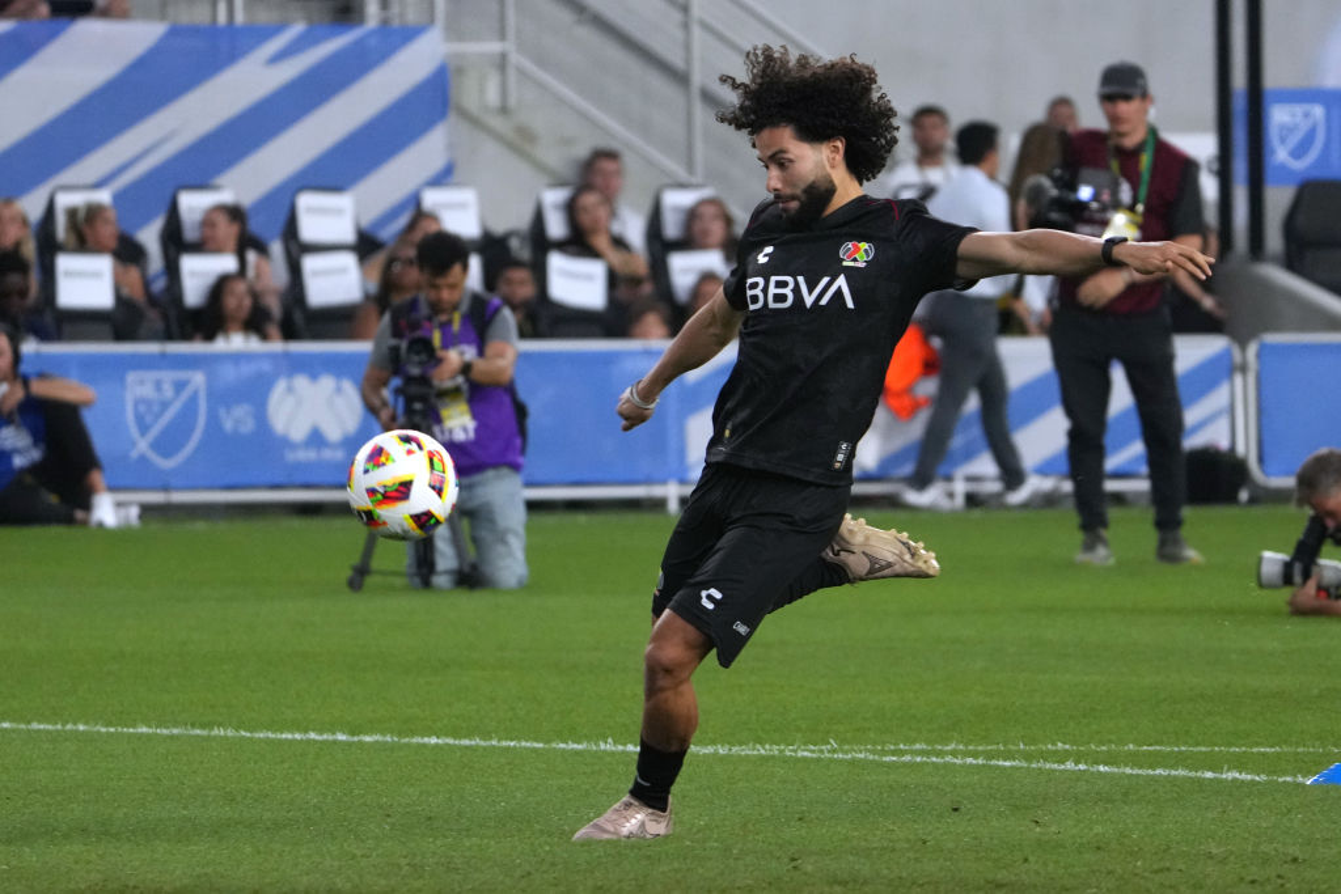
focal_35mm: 295
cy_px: 447
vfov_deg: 4.7
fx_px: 10990
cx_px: 670
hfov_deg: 7.0
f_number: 5.6
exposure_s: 1/1250
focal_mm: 295
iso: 4000
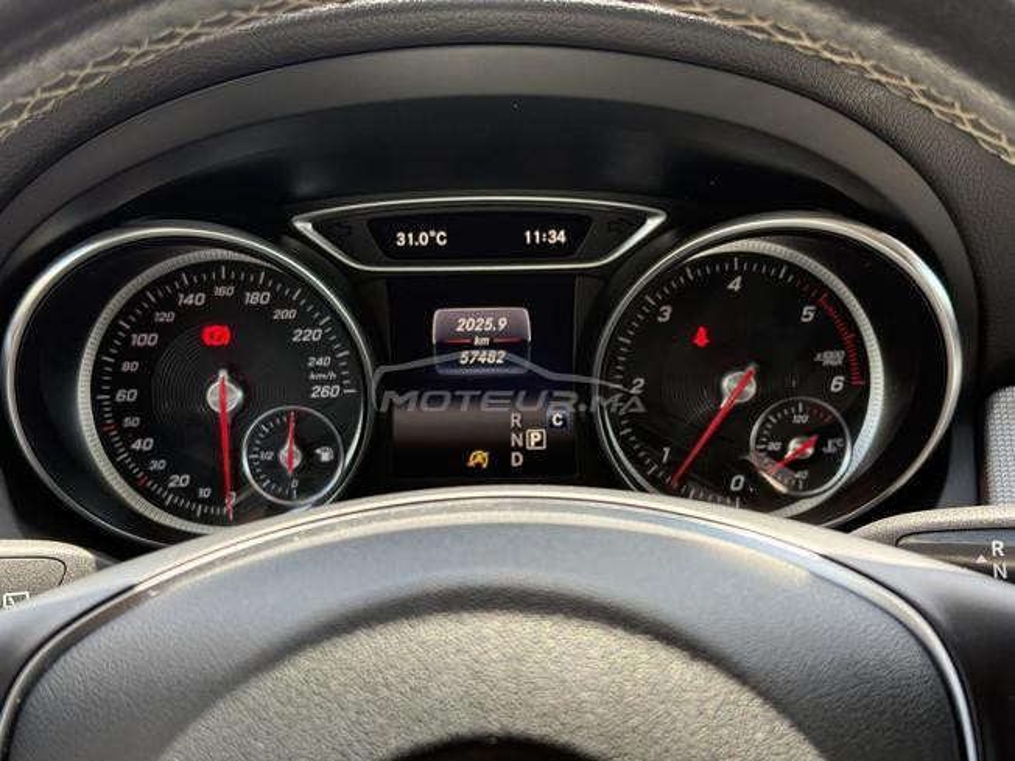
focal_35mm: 48
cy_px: 380
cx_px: 508
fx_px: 1407
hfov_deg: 39.7
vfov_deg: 30.3
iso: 125
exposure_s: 1/193
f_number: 1.78
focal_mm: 6.76
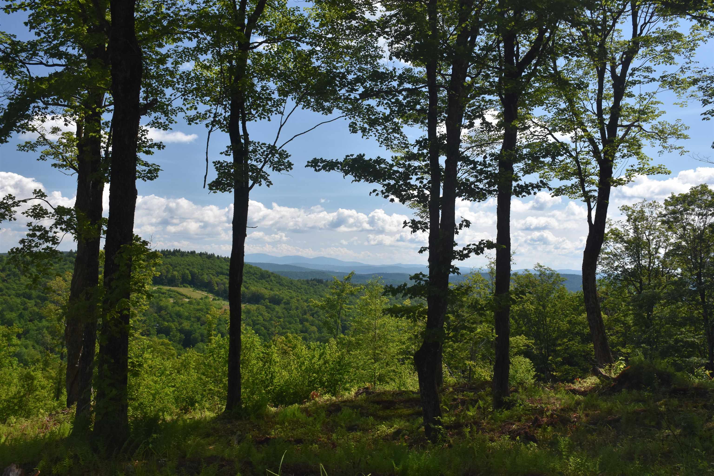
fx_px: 773
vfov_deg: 34.2
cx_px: 357
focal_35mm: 39
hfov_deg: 49.6
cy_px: 238
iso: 450
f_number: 8
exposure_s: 1/500
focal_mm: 26
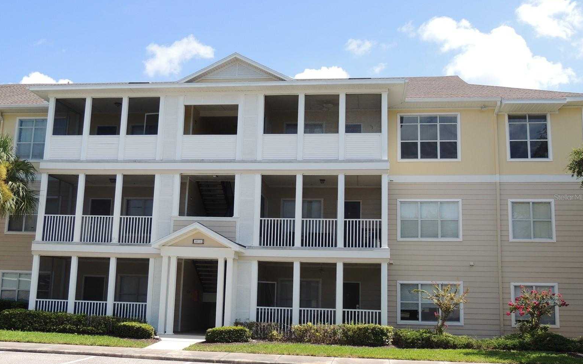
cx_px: 291
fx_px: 604
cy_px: 197
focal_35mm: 38
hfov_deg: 51.5
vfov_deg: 33.6
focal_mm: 6.2
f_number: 3.3
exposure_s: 1/800
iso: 100
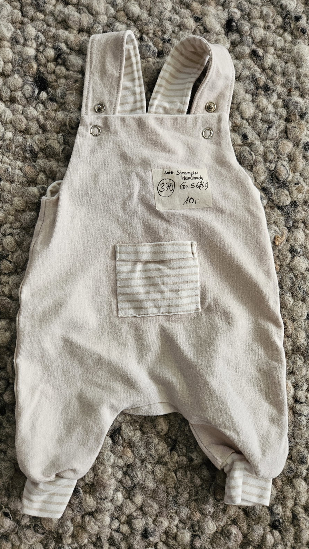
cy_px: 271
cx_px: 143
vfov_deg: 71.9
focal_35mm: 26
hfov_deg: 44.4
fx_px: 379
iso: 250
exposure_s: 1/100
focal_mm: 5.4
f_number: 1.8
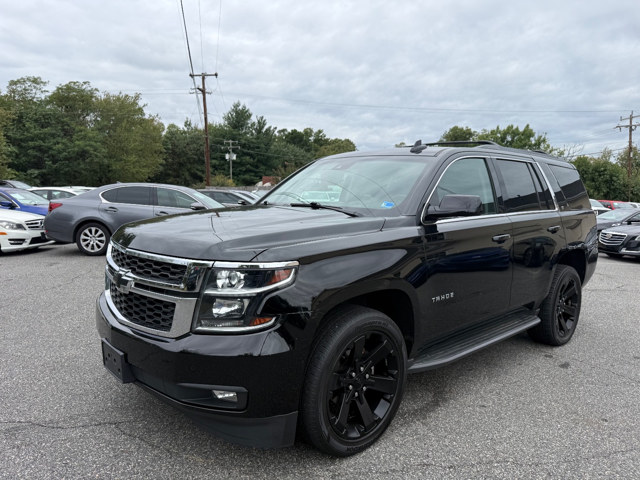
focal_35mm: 24
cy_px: 240
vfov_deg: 56.8
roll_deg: -1.9
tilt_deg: -7.0
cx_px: 320
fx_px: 444
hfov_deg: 71.6
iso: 80
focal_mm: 6.76
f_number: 1.78
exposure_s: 1/2000
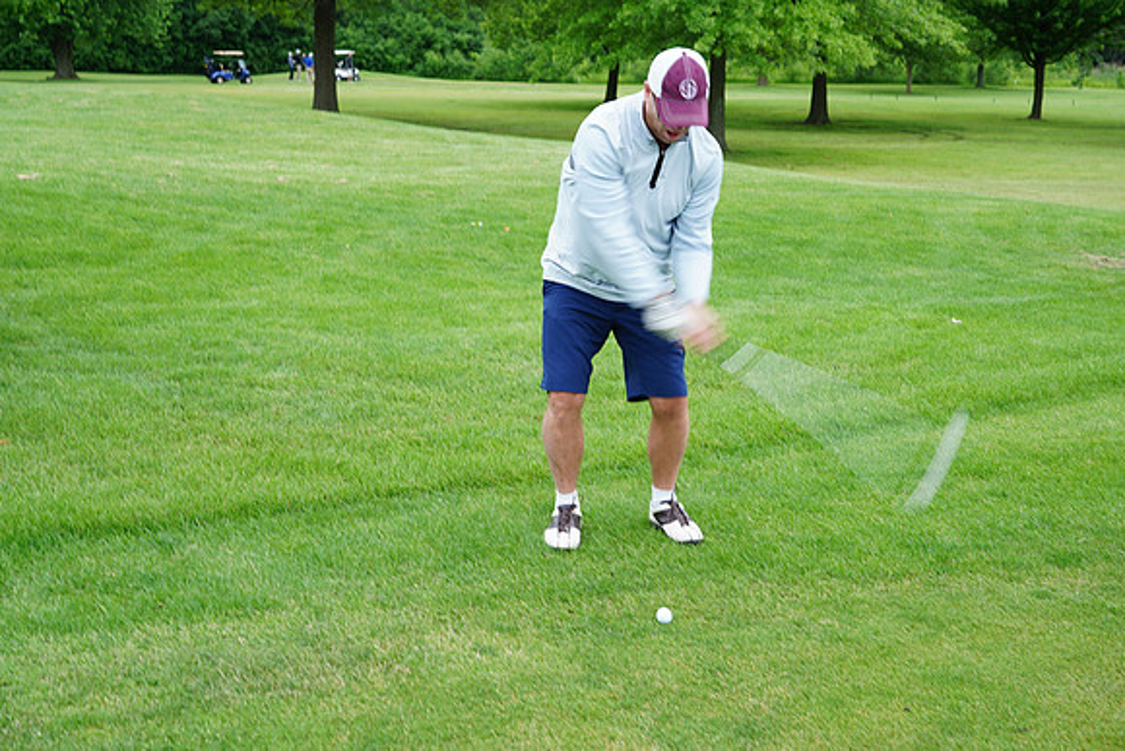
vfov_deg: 30.5
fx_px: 1375
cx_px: 562
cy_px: 376
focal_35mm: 44
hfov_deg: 44.5
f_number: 5.6
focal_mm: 44
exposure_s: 1/100
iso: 125
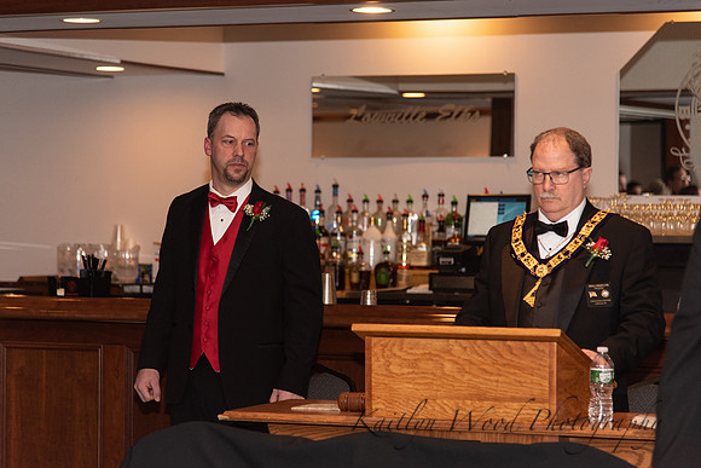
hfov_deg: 18.6
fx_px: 2142
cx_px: 350
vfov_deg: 12.5
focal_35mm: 110
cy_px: 234
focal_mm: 110
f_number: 4
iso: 800
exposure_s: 1/200
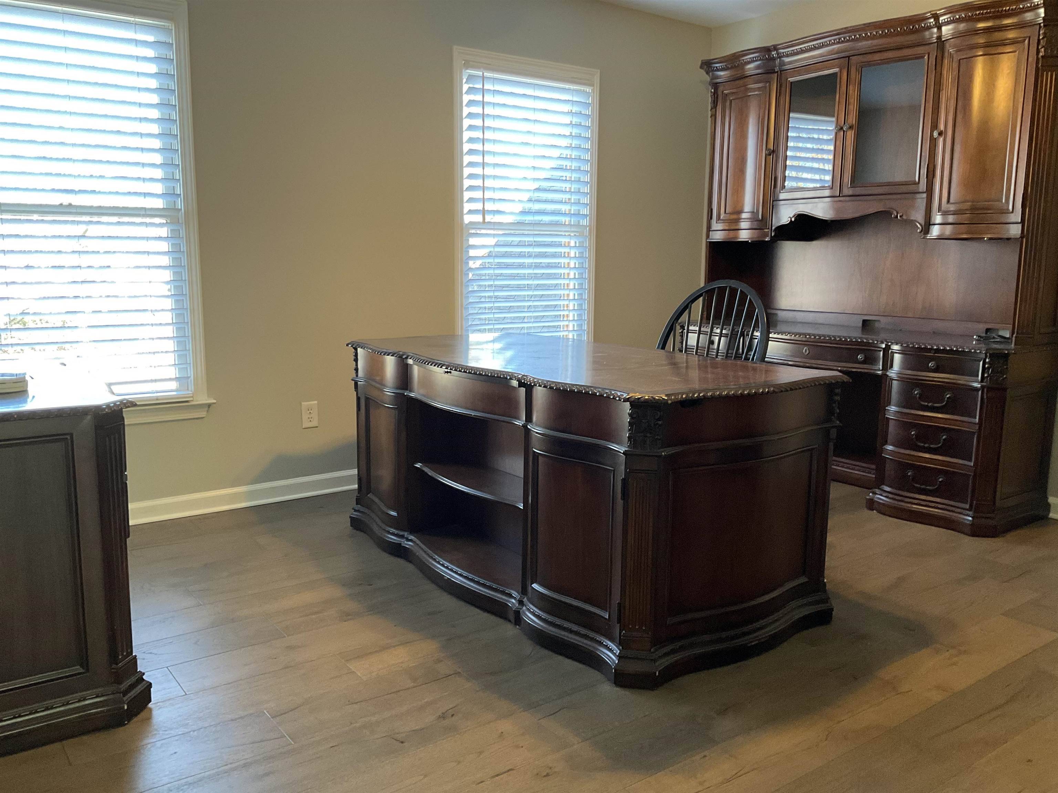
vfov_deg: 48.2
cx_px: 529
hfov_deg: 61.7
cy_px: 396
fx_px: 886
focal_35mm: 29
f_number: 1.8
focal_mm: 3
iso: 160
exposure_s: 1/60
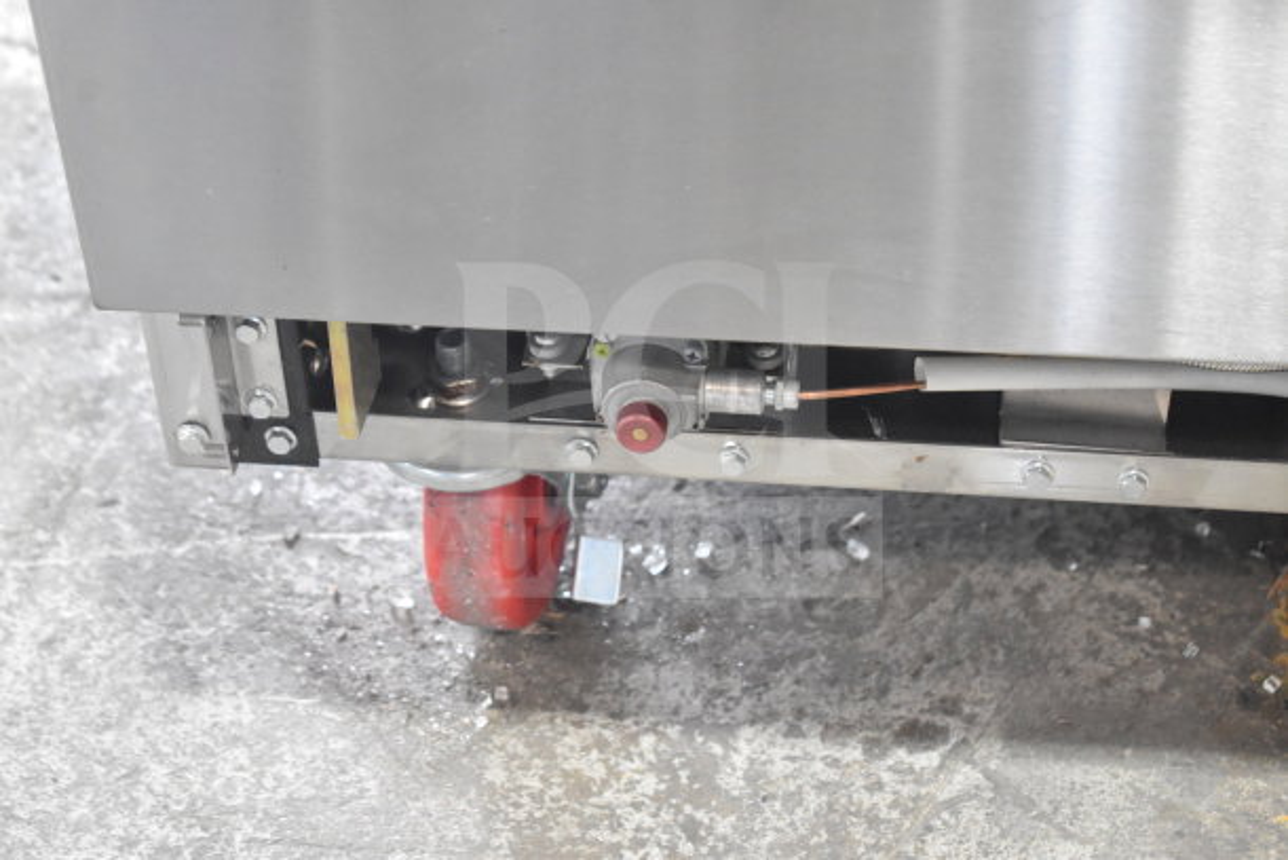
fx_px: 2952
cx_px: 644
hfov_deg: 24.6
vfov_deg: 16.6
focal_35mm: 82
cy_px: 430
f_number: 7.1
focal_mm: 55
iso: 6400
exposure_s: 1/200
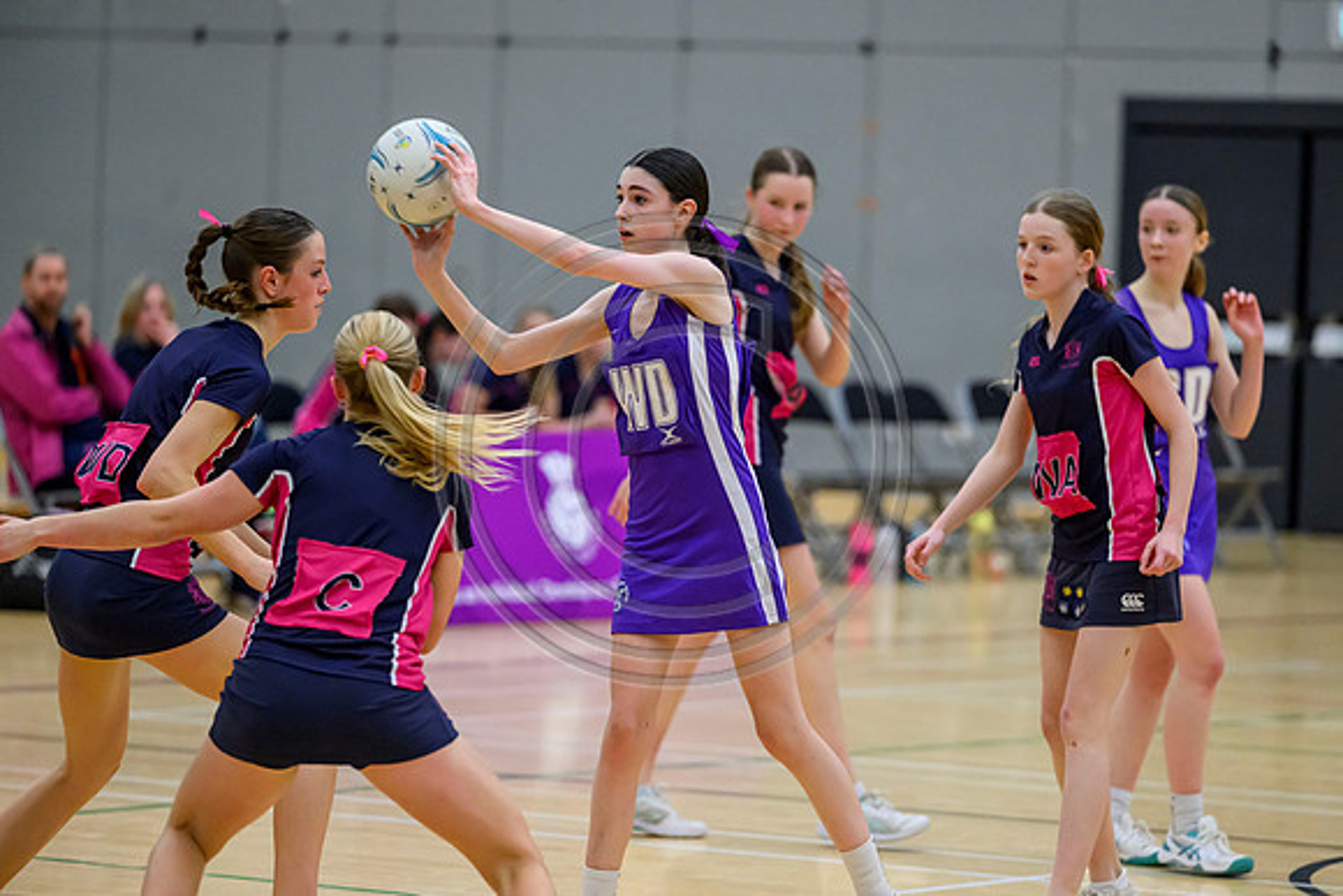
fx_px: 7463
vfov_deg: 6.9
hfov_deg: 10.3
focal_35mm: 200
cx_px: 672
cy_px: 448
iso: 6400
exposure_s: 1/1000
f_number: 3.5
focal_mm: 200
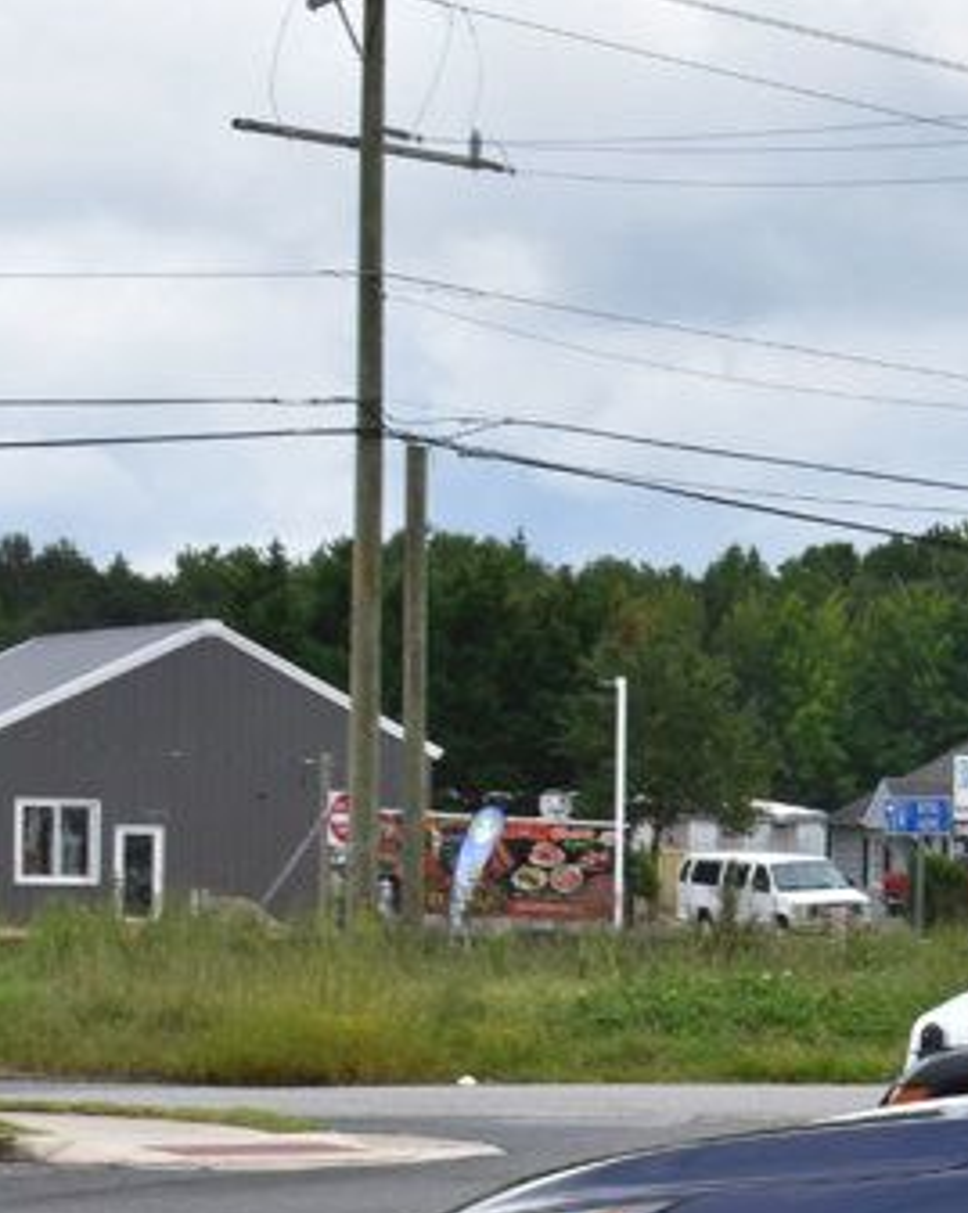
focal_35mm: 137
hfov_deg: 10.5
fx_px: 4913
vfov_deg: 14.0
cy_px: 965
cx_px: 1832
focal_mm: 32
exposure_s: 1/400
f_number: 11
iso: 400
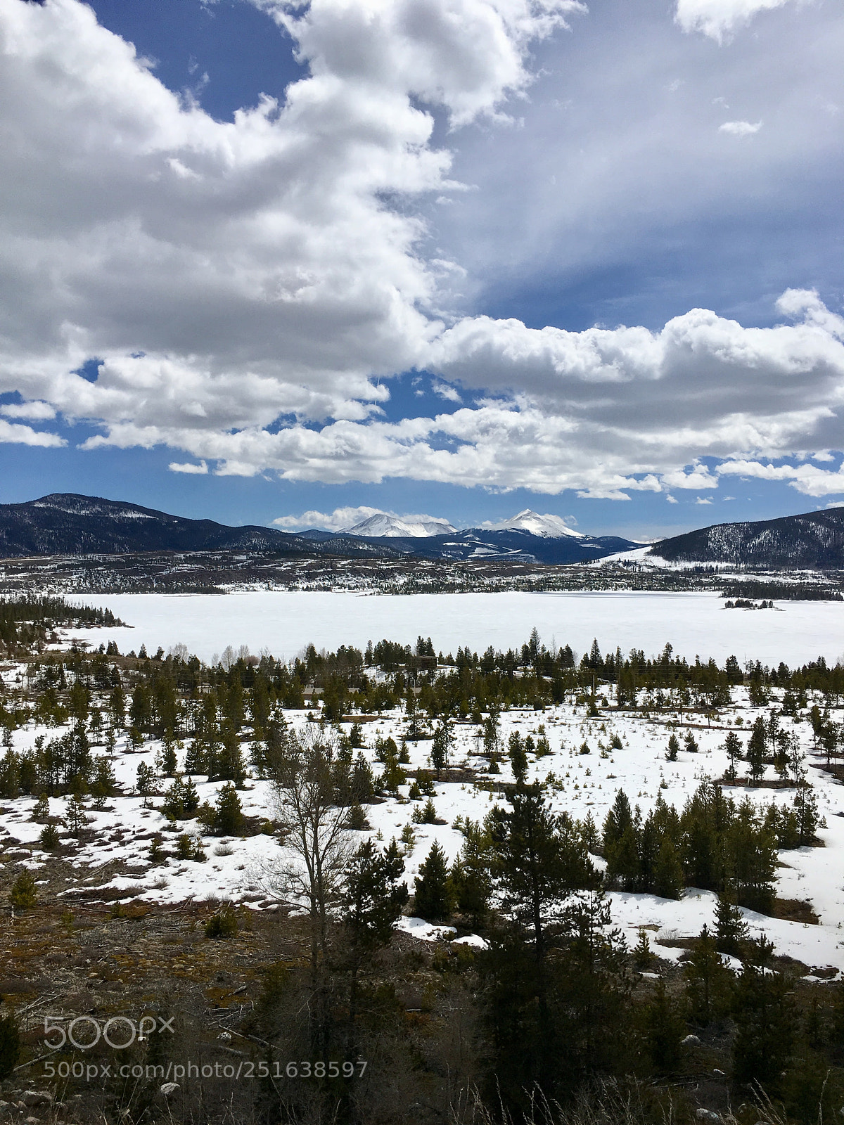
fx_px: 943
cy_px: 562
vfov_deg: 61.7
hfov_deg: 48.2
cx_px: 422
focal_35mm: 29
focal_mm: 4.15
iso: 25
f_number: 2.2
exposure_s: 1/6993
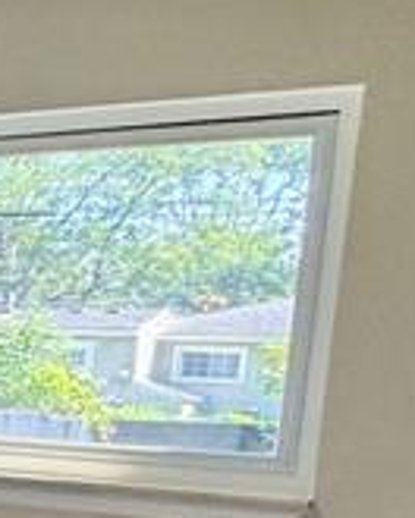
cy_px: 446
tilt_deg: -4.3
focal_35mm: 85
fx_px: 1305
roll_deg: -3.1
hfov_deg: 10.0
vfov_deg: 22.1
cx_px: -975
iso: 125
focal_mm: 2.22
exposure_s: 1/120
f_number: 2.2
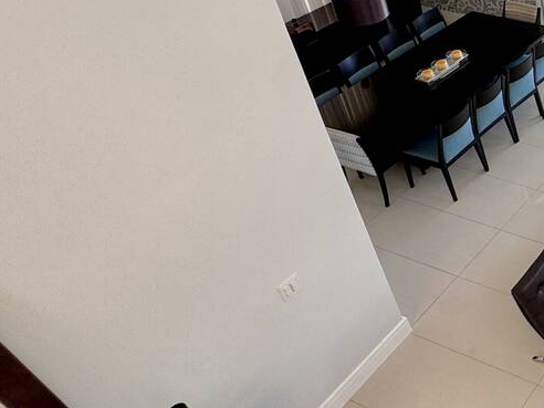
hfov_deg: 33.9
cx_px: 697
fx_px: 644
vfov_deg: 34.5
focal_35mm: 41
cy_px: 113
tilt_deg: -34.0
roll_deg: -1.9
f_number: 2.2
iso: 80
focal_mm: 2.22
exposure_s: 1/120
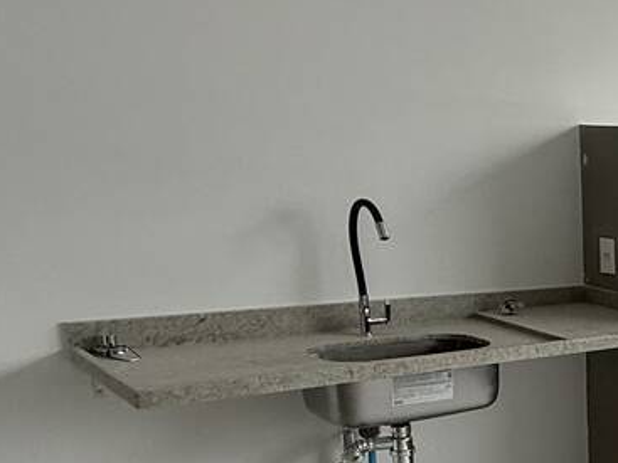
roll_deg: -1.1
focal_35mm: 55
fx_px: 982
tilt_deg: -11.4
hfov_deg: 26.3
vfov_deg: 25.9
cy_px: 392
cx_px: 909
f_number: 2.2
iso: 64
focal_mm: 2.22
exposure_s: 1/150
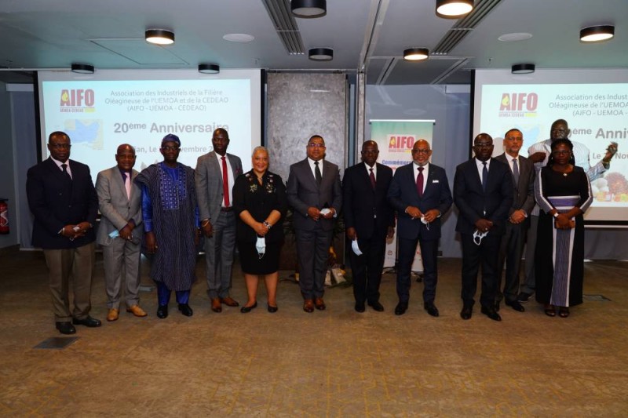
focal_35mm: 27
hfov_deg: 67.4
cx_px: 314
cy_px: 209
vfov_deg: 47.9
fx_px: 471
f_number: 8
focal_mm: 27
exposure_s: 1/100
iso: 2500
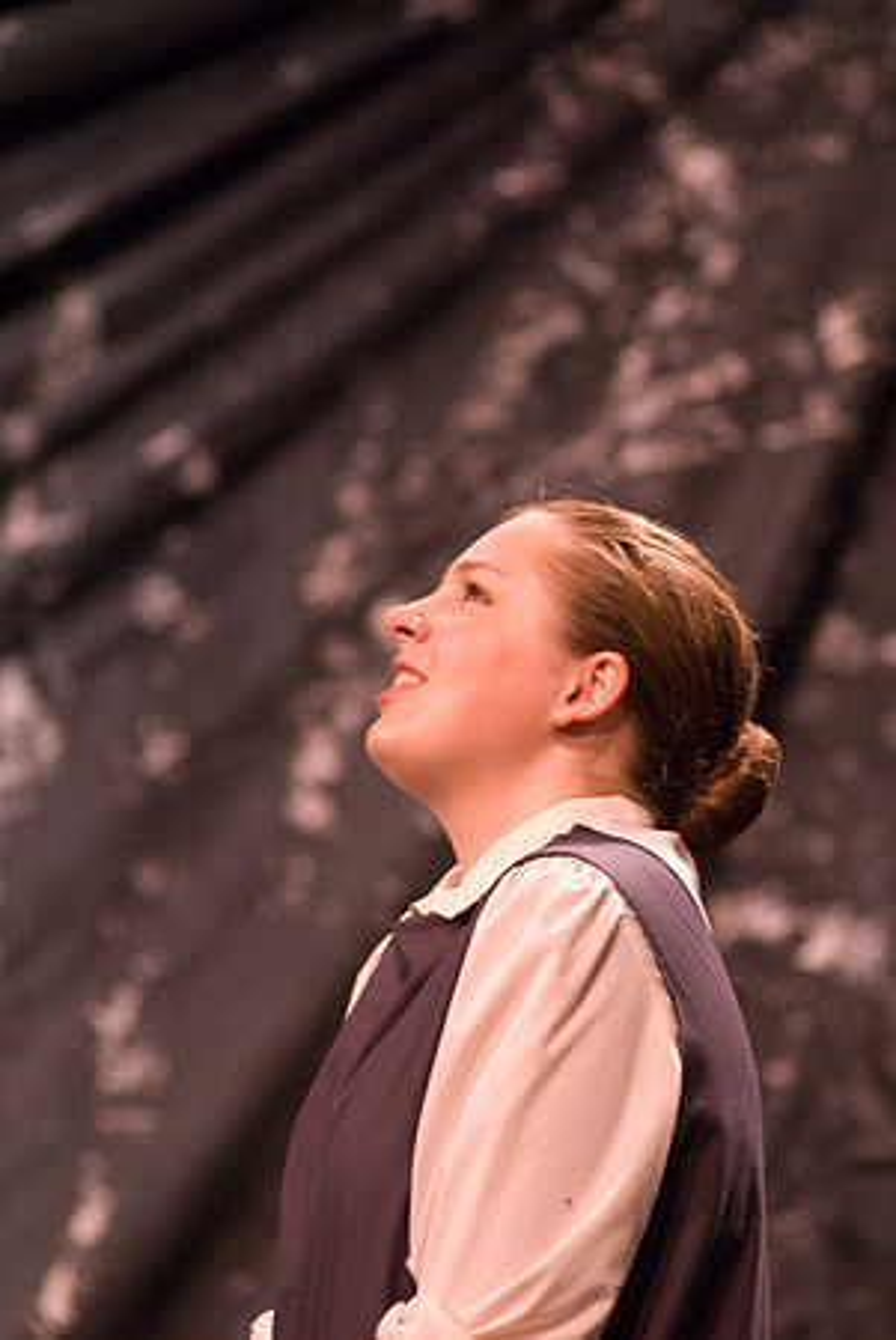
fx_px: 8939
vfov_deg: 8.6
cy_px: 670
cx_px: 448
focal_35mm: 240
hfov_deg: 5.7
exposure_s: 1/160
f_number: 2.8
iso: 1600
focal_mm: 160
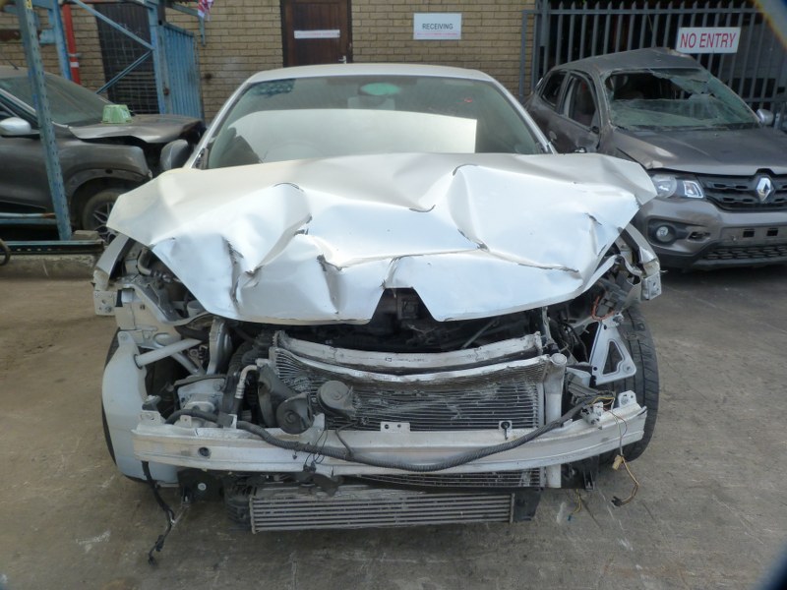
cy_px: 295
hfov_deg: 69.4
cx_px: 394
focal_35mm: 25
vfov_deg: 54.9
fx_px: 568
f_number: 4
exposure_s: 1/200
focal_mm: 4.5
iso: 125
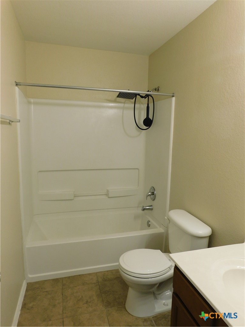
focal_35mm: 23
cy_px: 164
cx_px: 122
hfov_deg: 58.9
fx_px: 217
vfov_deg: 73.9
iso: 125
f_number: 3
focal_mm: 4
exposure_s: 1/40
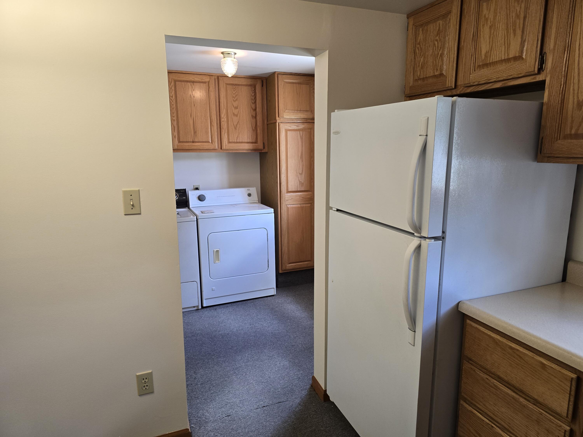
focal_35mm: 23
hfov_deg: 73.9
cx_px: 292
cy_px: 218
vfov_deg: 58.9
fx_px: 387
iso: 200
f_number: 1.7
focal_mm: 6.3
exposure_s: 1/120
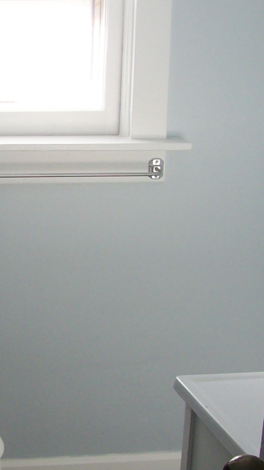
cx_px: -88
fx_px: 1182
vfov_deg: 22.4
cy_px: 214
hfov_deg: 12.3
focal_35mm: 95
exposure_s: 1/84
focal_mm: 6
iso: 80
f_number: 2.7
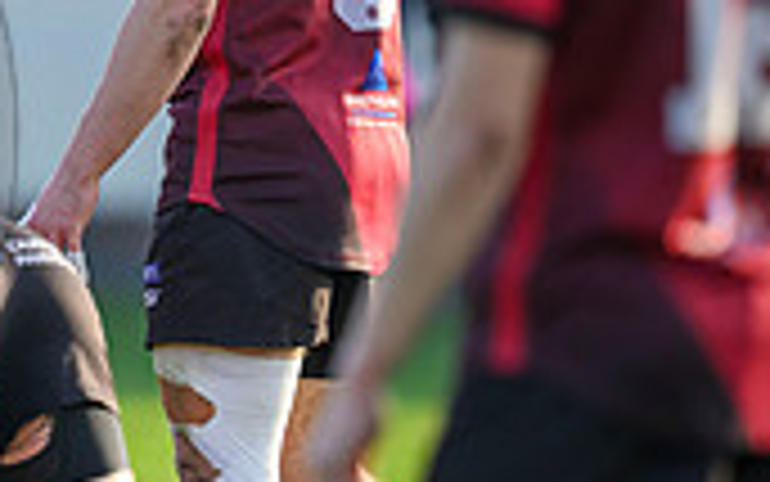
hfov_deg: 1.2
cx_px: -331
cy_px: 63
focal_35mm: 1713
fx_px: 35959
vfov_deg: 0.8
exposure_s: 1/2000
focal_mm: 400
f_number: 2.8
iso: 1000
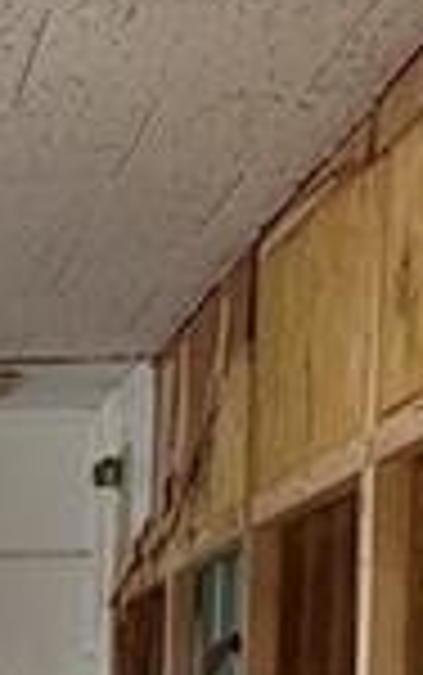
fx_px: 2191
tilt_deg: -3.9
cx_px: -580
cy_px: 981
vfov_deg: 16.2
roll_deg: -0.4
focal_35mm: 119
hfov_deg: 9.8
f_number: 2.2
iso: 320
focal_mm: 2.22
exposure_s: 1/99
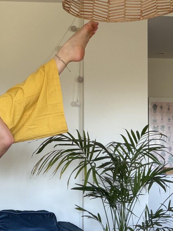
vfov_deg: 28.0
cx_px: -8
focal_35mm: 69
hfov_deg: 20.5
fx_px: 460
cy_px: 147
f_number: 1.9
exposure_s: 1/71
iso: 80
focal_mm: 2.71
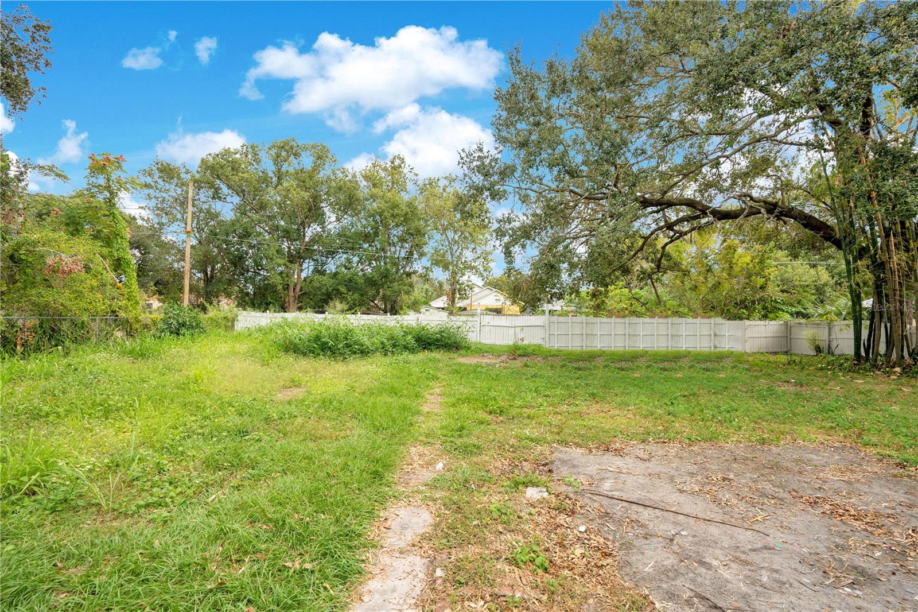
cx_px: 459
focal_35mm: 16
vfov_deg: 73.7
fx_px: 408
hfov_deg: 96.7
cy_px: 306
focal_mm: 16
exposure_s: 1/100
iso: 100
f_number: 7.1
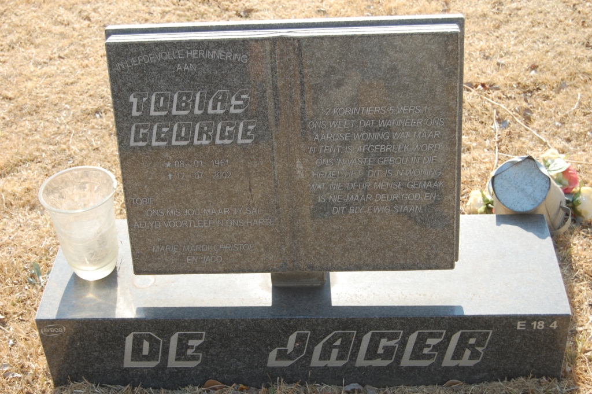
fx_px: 937
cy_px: 197
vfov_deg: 23.7
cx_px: 296
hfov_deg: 35.1
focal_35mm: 57
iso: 200
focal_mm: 38
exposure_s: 1/160
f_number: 6.3
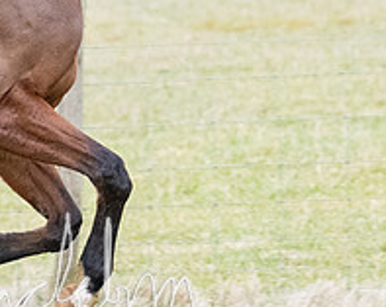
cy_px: 57
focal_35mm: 742
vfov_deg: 2.1
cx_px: 221
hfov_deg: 2.6
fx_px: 8464
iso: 1600
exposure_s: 1/800
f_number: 4
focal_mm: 125
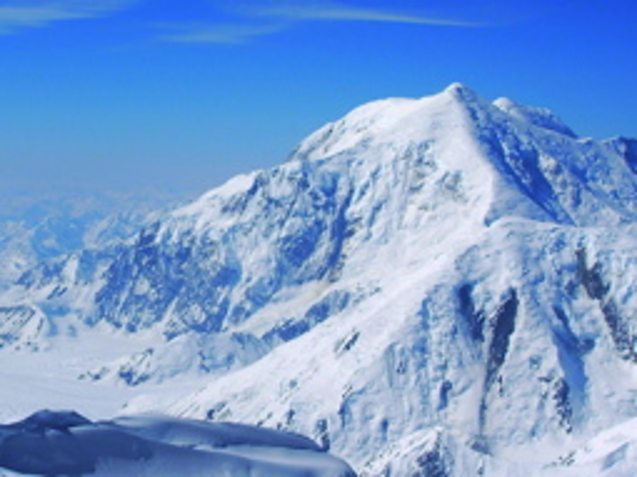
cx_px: 220
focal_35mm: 82
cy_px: 190
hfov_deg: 23.8
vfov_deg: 18.0
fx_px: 1508
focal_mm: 6.3
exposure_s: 1/939
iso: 50
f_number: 4.9
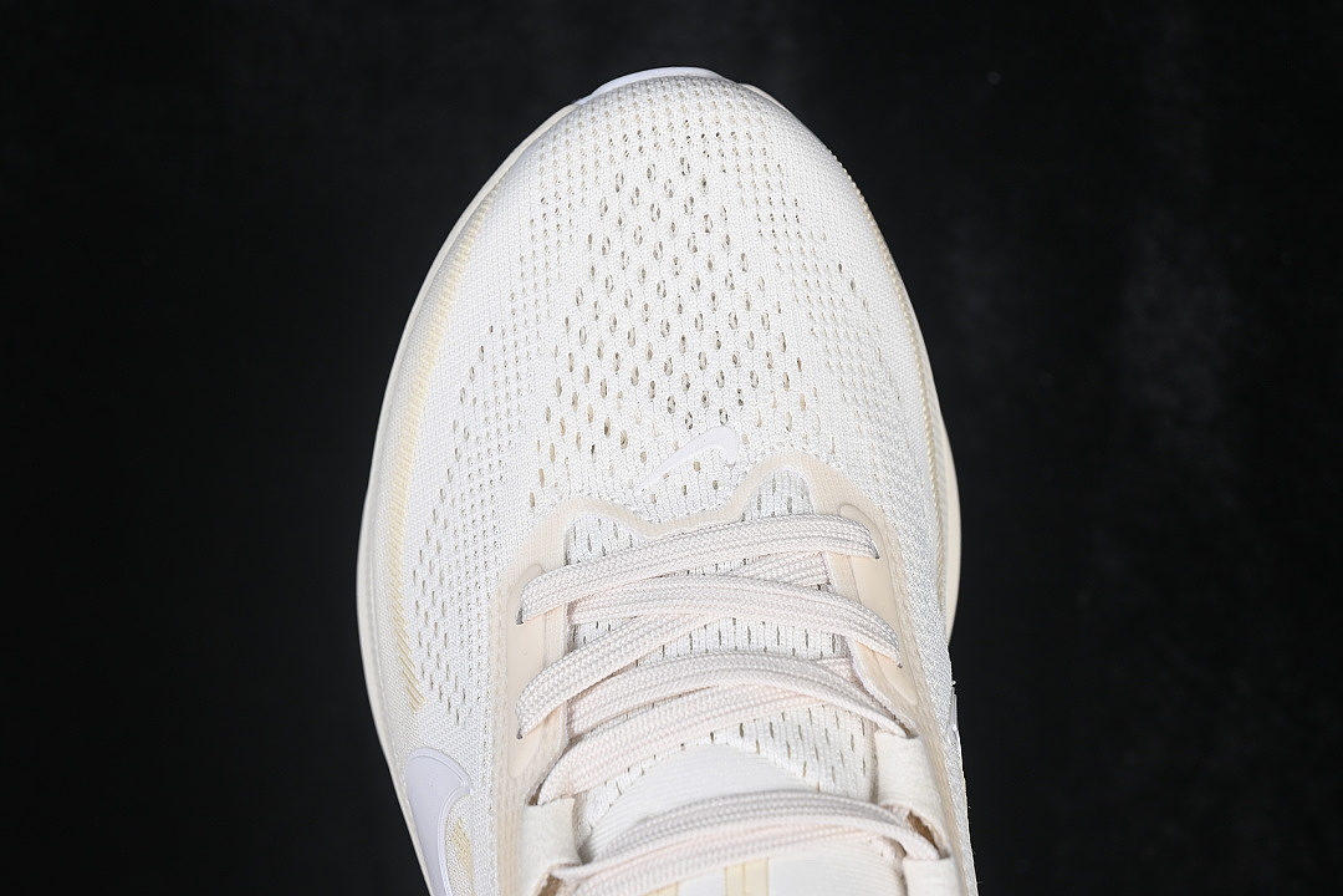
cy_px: 448
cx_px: 672
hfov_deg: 27.0
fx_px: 2798
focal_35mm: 75
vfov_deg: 18.2
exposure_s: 1/80
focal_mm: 50
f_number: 7.1
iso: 160
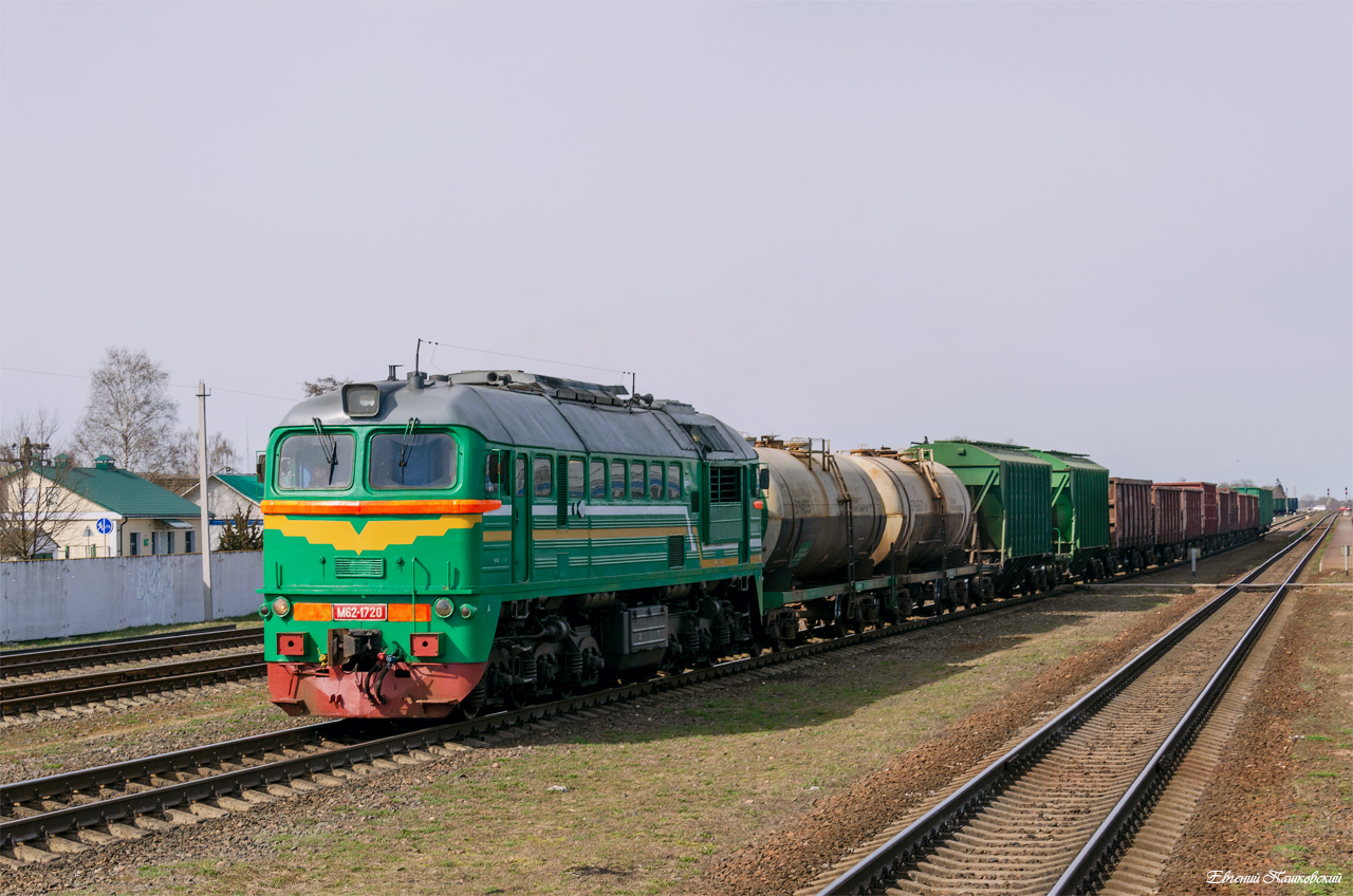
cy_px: 448
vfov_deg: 18.8
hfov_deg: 28.1
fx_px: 2701
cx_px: 676
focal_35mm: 72
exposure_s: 1/500
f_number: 9
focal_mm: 48
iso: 160
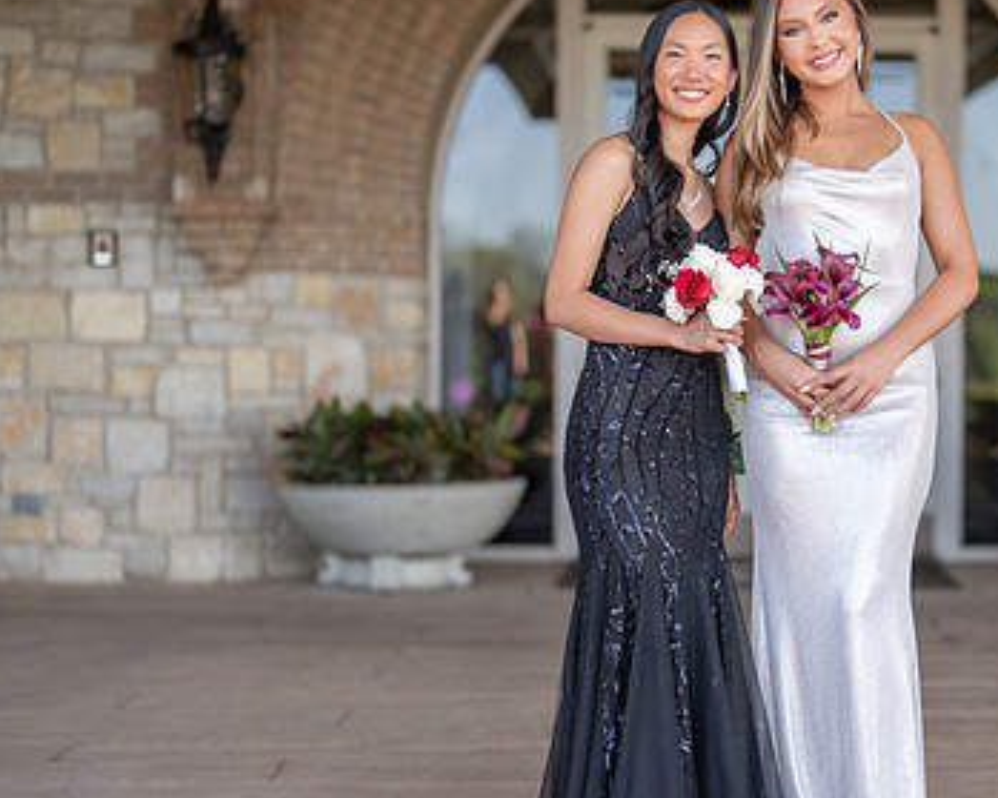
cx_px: 782
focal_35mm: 86
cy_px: 407
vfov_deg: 17.9
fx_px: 2539
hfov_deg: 22.0
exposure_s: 1/1000
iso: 160
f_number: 1.2
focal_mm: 50
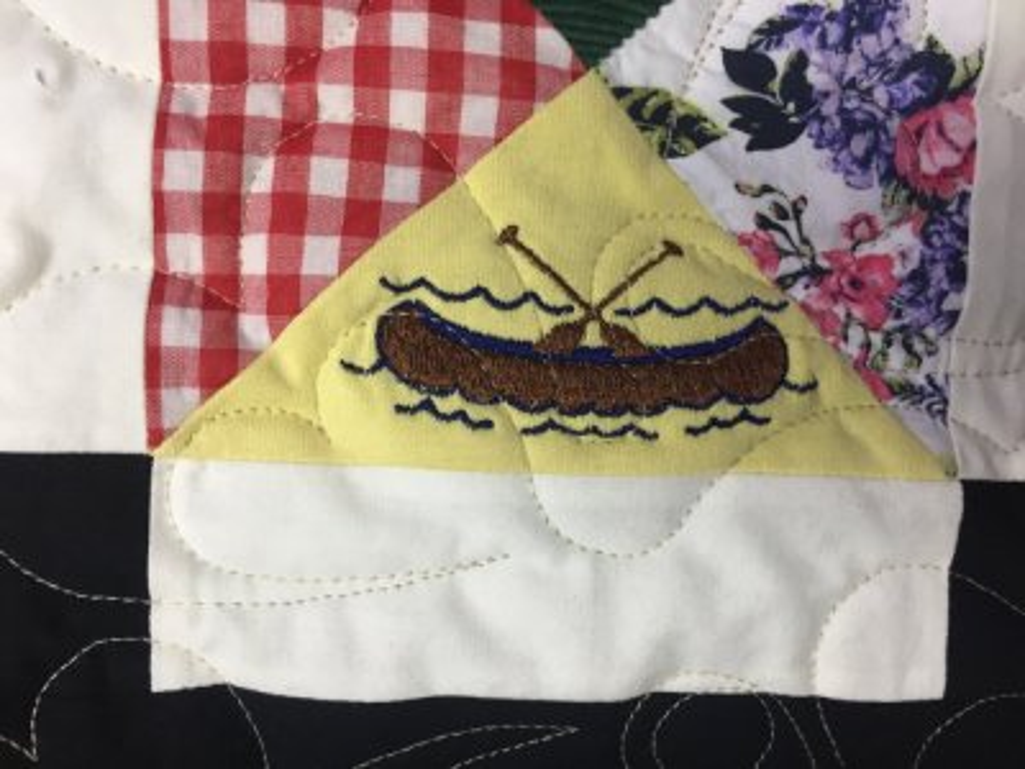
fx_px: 859
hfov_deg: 61.7
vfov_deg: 48.2
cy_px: 384
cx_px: 512
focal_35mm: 29
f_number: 2.2
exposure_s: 1/30
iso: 64
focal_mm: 4.15
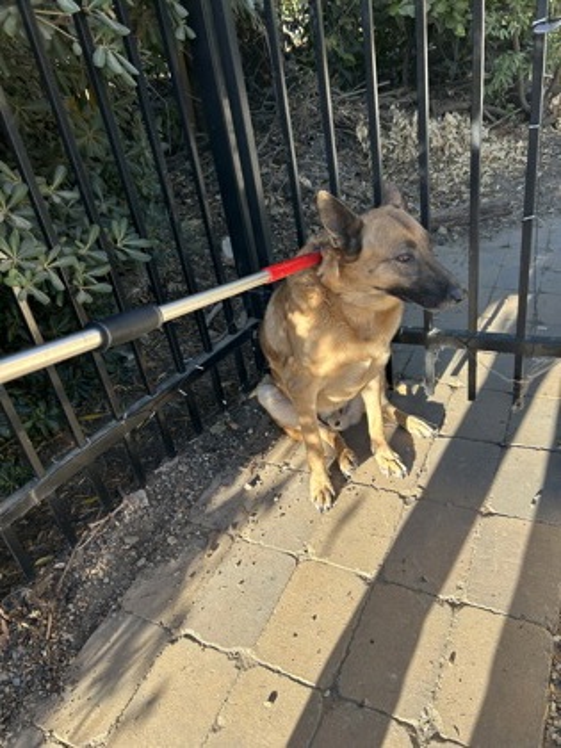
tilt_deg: -31.3
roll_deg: +13.9
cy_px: 374
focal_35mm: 26
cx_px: 280
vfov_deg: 67.3
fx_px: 562
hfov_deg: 53.1
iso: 50
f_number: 1.5
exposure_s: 1/646
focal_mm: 5.7
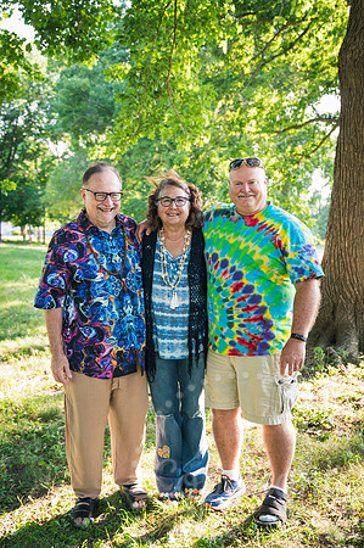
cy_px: 274
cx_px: 182
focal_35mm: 40
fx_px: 608
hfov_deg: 33.3
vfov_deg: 48.5
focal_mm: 40
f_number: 3.5
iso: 800
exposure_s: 1/320
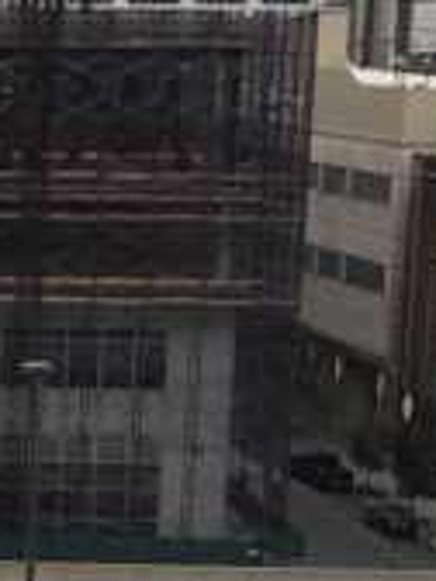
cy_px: 429
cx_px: -877
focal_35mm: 162
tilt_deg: -8.1
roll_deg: +0.0
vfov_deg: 12.2
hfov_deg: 7.9
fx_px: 2721
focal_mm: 3.99
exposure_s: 1/2283
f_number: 1.8
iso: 20
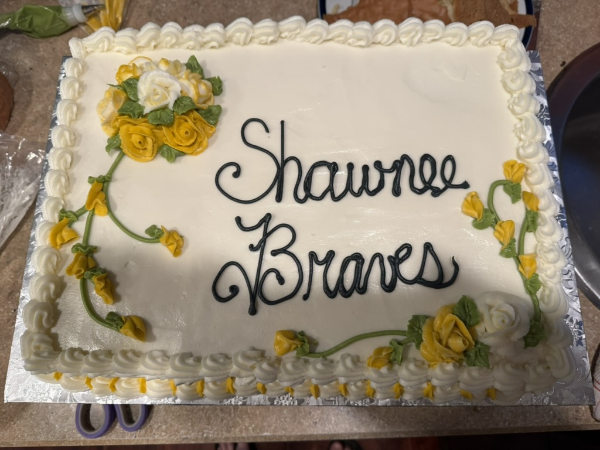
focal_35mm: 24
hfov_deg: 71.6
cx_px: 300
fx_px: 416
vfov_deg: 56.8
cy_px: 225
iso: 160
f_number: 1.78
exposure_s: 1/42
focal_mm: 6.76
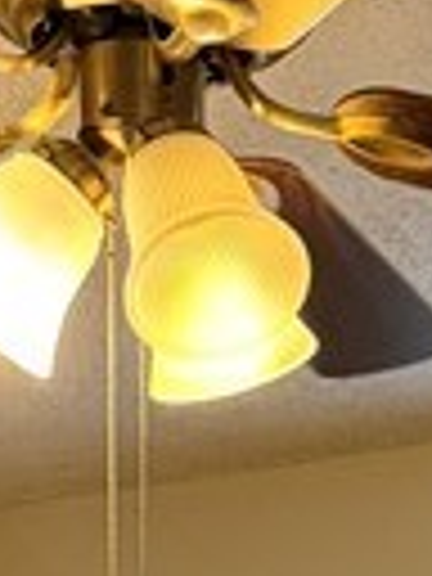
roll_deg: -1.7
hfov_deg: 7.6
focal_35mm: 192
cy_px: 1742
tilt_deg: -7.6
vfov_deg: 8.6
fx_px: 3195
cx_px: 706
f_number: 1.78
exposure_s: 1/60
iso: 250
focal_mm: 6.76
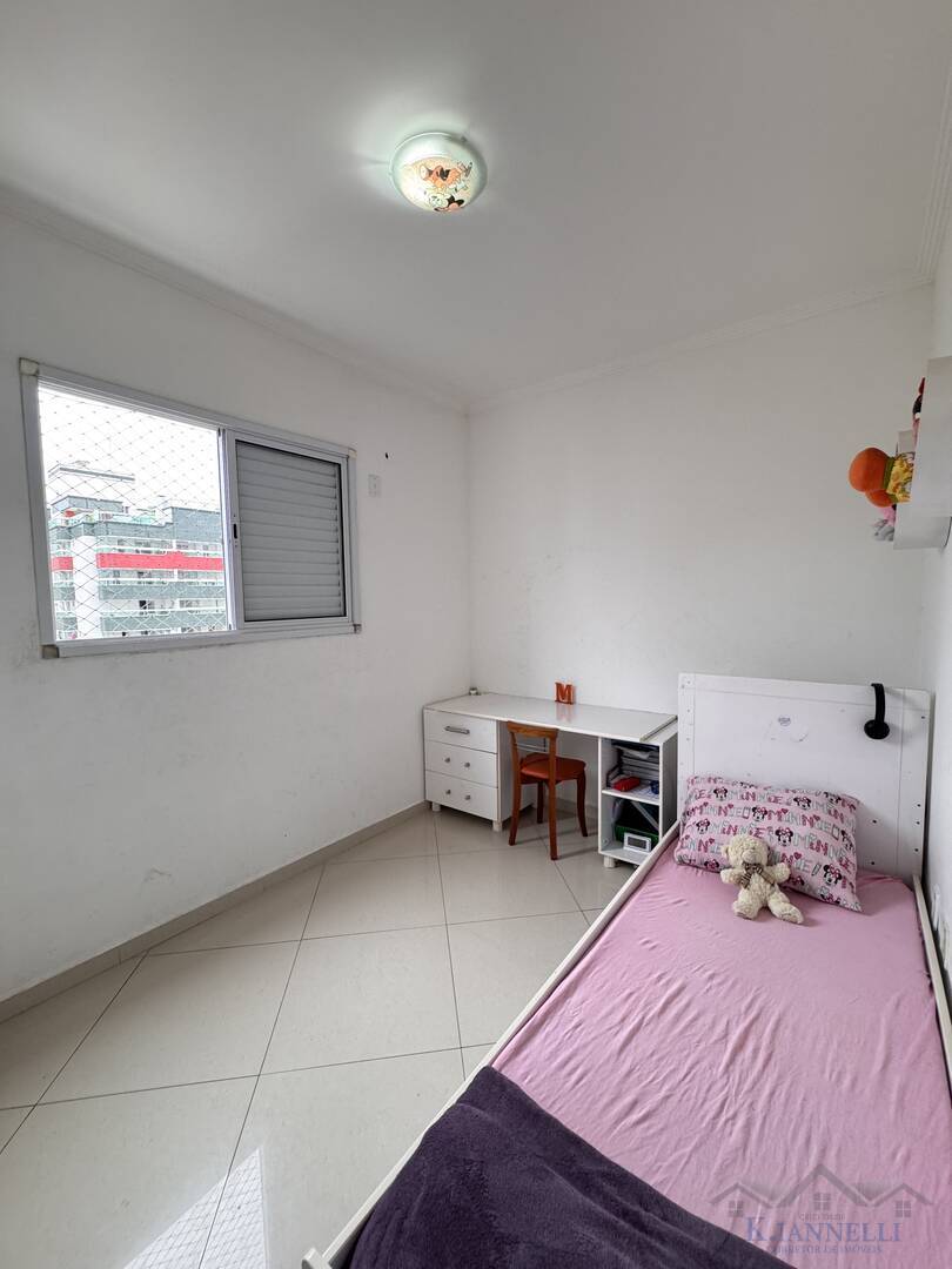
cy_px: 634
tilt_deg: -5.8
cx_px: 476
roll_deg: +1.0
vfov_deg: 102.1
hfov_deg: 85.7
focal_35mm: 14
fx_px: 513
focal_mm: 2.22
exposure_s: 1/120
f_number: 2.2
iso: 160
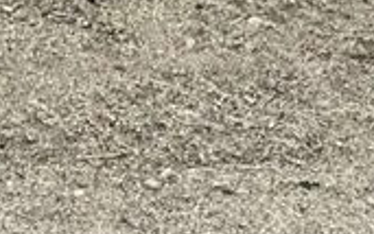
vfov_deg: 6.7
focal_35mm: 173
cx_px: -206
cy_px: 774
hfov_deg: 11.5
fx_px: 1764
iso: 25
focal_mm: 3
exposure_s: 1/122
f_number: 1.8
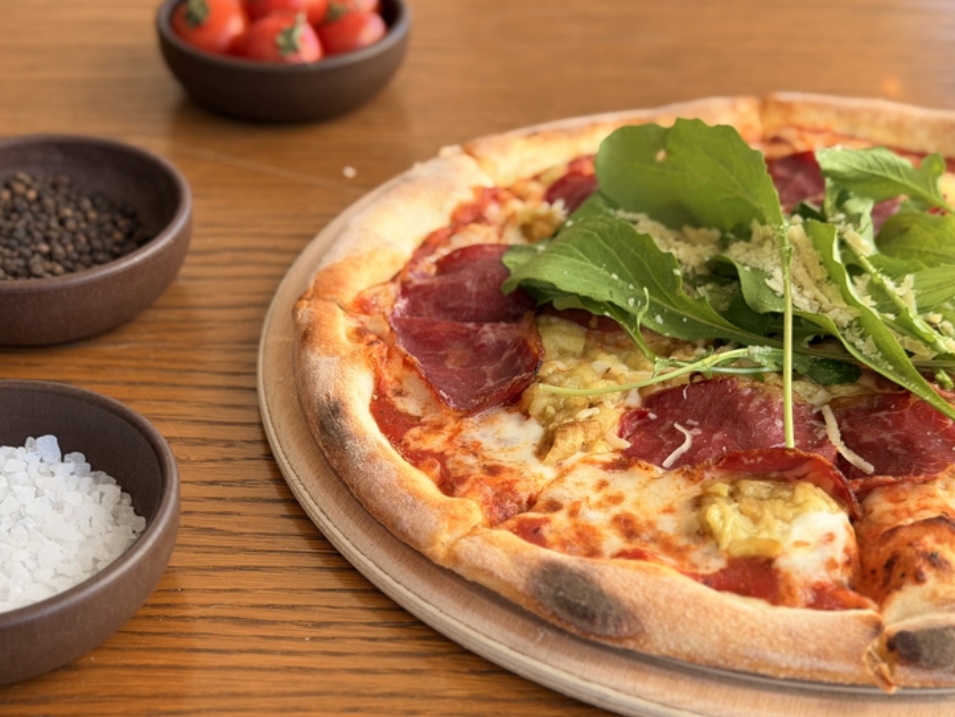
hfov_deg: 32.6
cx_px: 415
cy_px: 405
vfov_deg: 24.8
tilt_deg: -35.4
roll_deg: +1.2
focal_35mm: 59
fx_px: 1629
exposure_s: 1/361
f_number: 1.78
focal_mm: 6.76
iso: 64
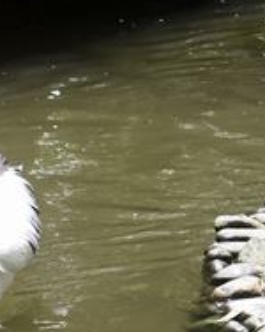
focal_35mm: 294
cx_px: 588
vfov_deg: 6.6
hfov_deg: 5.1
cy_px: 73
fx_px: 2887
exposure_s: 1/250
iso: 320
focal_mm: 70
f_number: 8
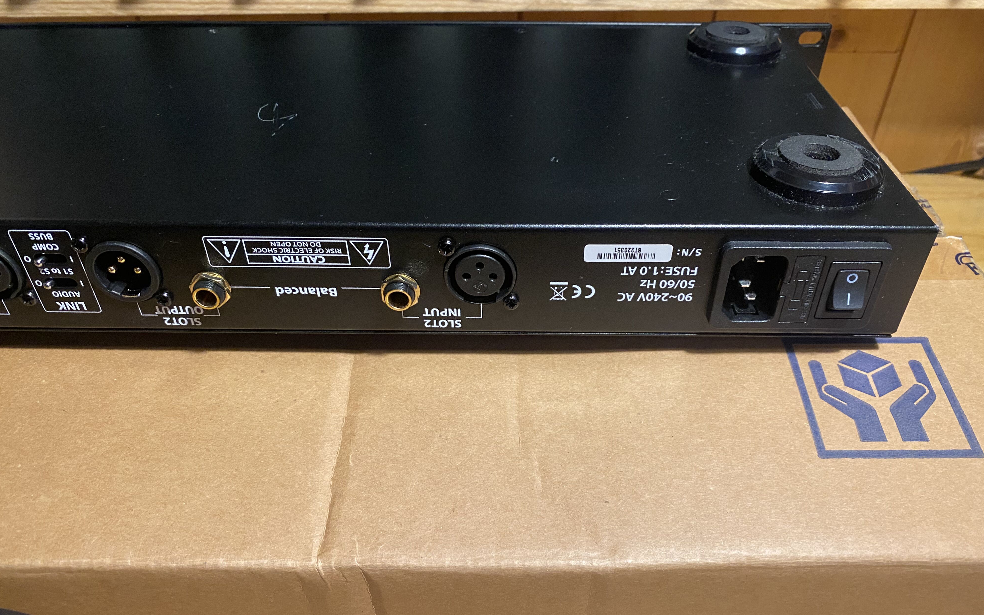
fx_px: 751
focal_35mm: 28
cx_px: 497
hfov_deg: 66.5
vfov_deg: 44.5
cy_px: 342
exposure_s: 1/50
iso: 200
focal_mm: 4.25
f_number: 1.8
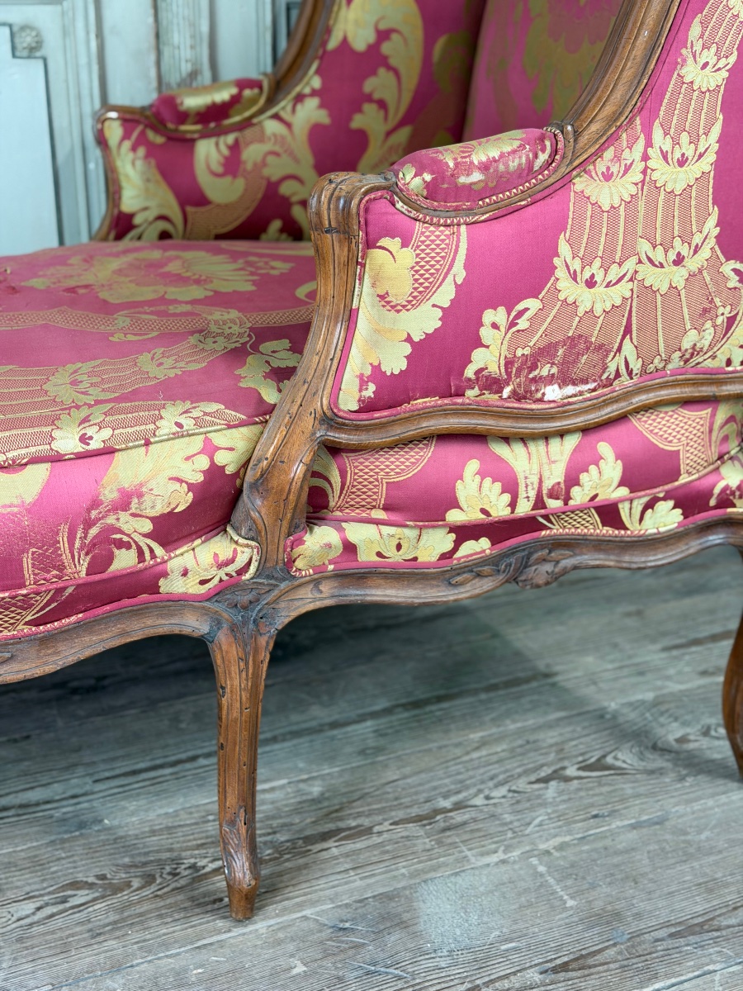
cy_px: 496
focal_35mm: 48
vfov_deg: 39.7
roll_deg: -0.3
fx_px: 1374
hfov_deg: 30.3
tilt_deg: -20.3
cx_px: 372
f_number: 1.78
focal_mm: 6.76
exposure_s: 1/50
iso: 250
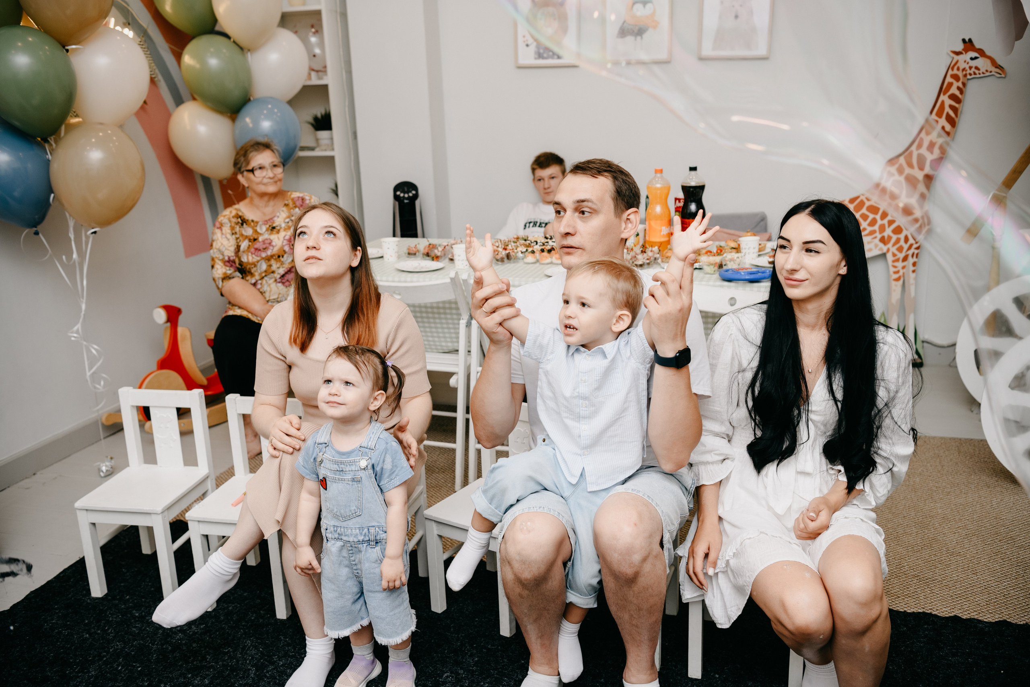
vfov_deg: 38.9
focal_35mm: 34
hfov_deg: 55.8
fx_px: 973
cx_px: 515
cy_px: 344
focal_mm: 34
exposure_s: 1/160
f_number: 3.5
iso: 160
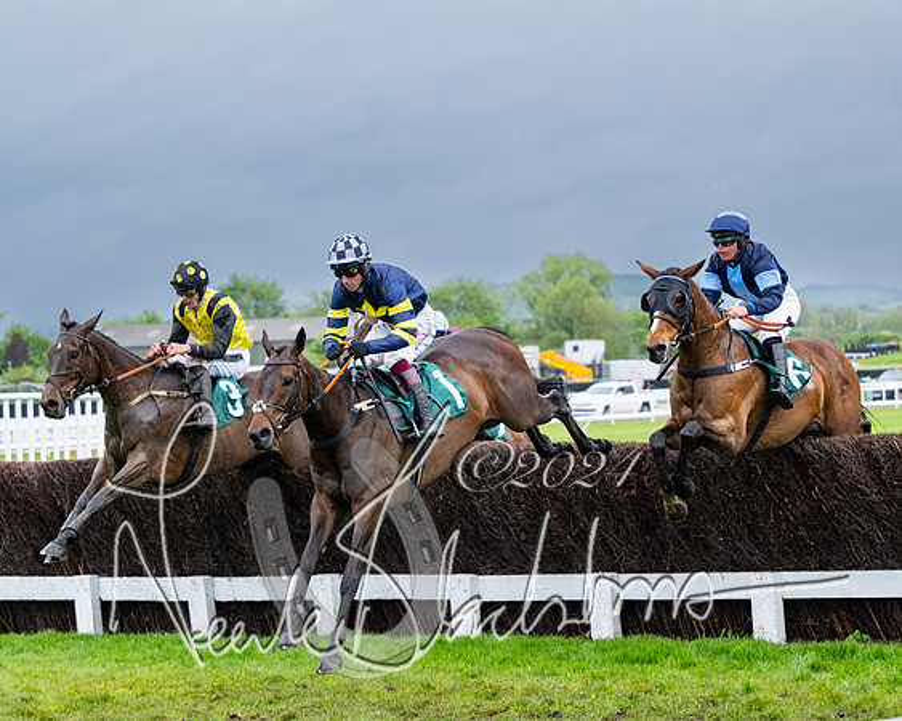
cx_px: 462
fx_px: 2898
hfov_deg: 17.7
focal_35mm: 109
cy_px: 404
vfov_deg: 14.2
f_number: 4
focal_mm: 86
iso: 1000
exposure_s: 1/1600
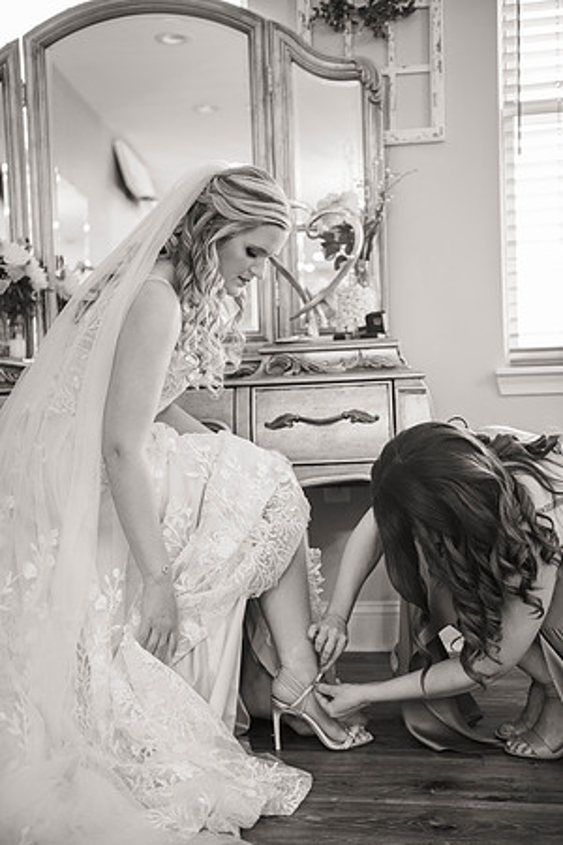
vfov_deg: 41.1
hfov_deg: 28.1
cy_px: 422
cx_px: 282
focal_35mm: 48
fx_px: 1126
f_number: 2.8
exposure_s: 1/100
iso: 1000
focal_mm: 48
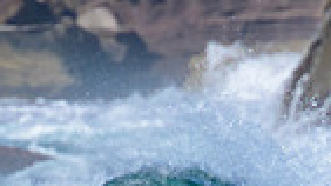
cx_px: 284
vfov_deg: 0.4
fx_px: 30313
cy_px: 319
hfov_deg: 0.6
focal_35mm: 3457
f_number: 11
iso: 800
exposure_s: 1/2000
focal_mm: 800
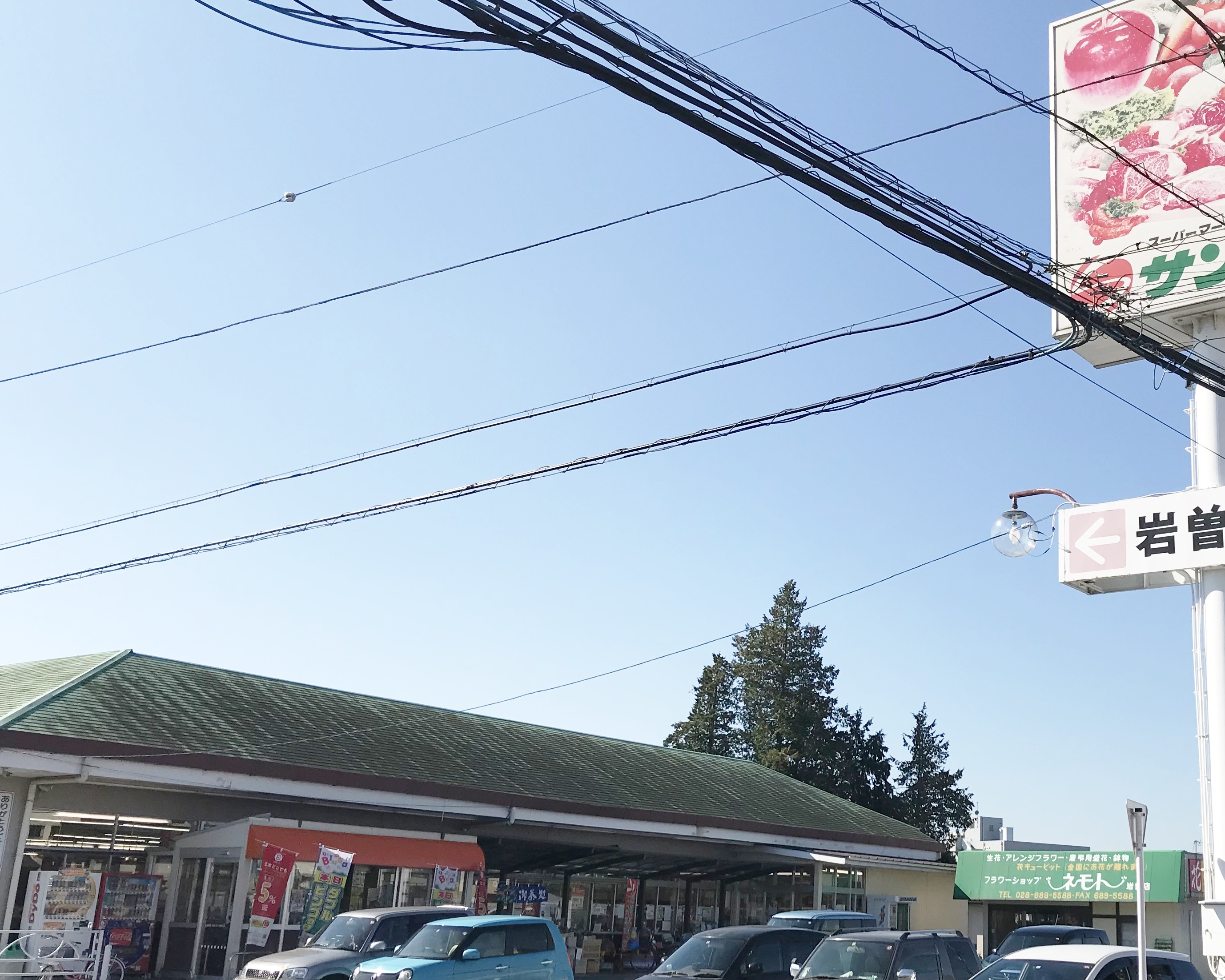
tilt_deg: +16.7
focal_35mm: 40
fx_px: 1450
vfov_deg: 37.3
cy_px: 534
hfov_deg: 44.7
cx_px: 870
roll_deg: -2.3
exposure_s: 1/3096
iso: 20
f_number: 1.8
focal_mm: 3.99
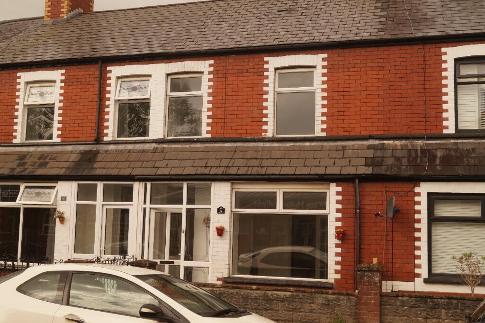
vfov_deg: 31.9
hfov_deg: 46.4
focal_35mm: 42
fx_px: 566
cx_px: 242
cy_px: 162
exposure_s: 1/200
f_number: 8
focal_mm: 28
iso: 100
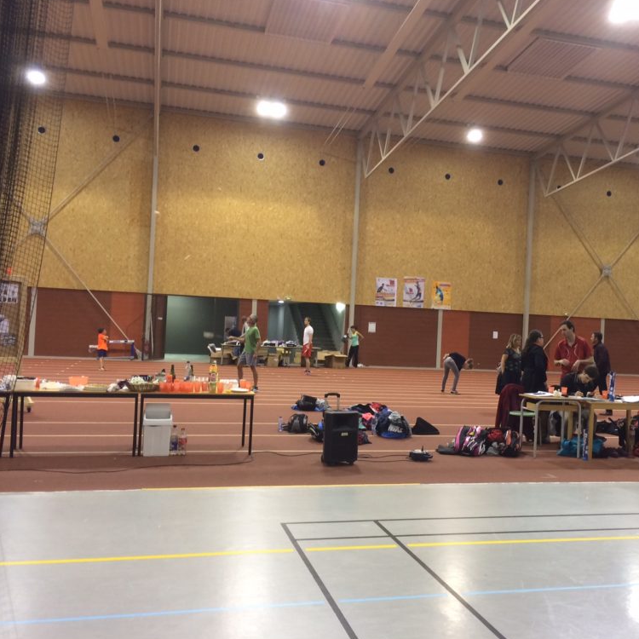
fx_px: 731
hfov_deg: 47.0
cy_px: 321
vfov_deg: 47.2
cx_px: 379
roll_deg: -2.5
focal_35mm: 35
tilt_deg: +2.3
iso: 125
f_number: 2.2
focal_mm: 4.15
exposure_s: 1/33
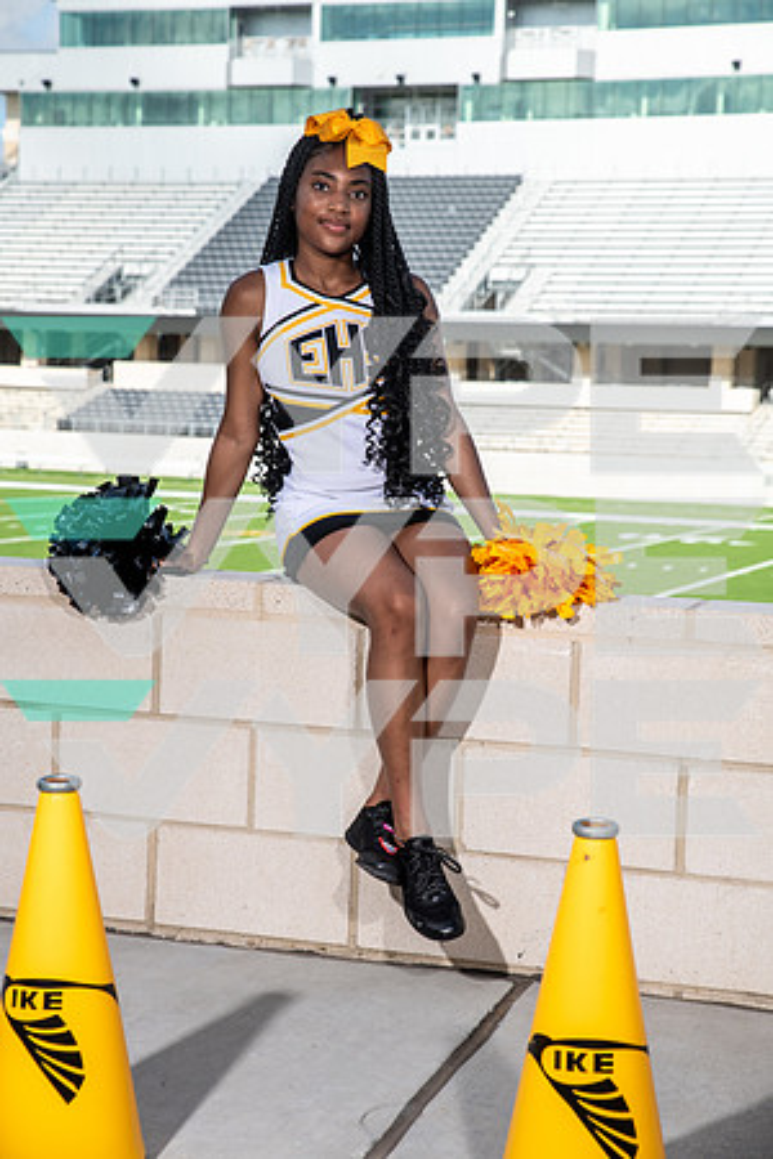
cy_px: 580
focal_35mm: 70
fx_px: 2254
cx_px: 386
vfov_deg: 28.8
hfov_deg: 19.5
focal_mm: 70
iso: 100
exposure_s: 1/320
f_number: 7.1
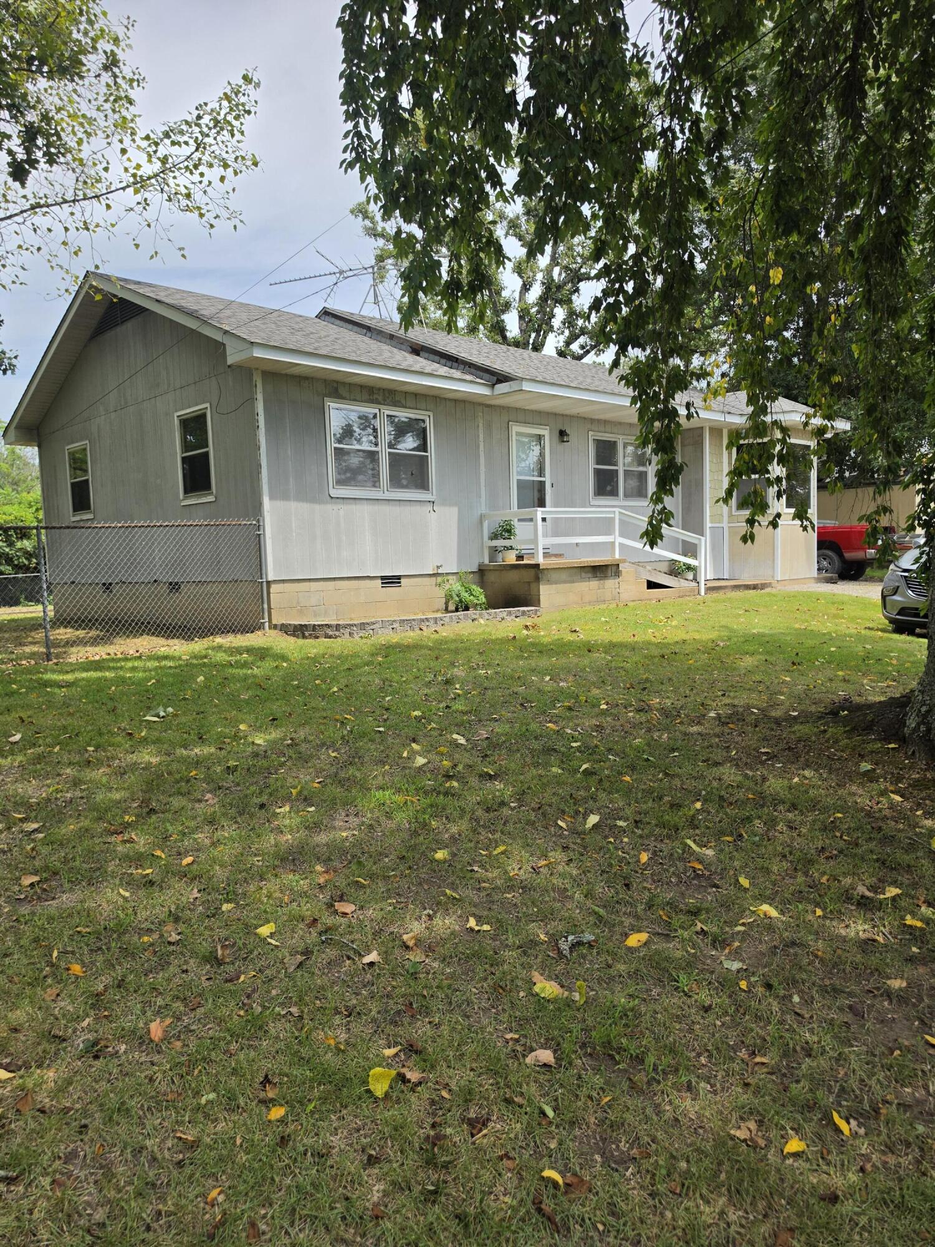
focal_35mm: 23
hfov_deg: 58.9
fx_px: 828
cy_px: 624
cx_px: 468
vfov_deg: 73.9
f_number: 1.4
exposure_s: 1/5605
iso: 64
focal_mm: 6.5
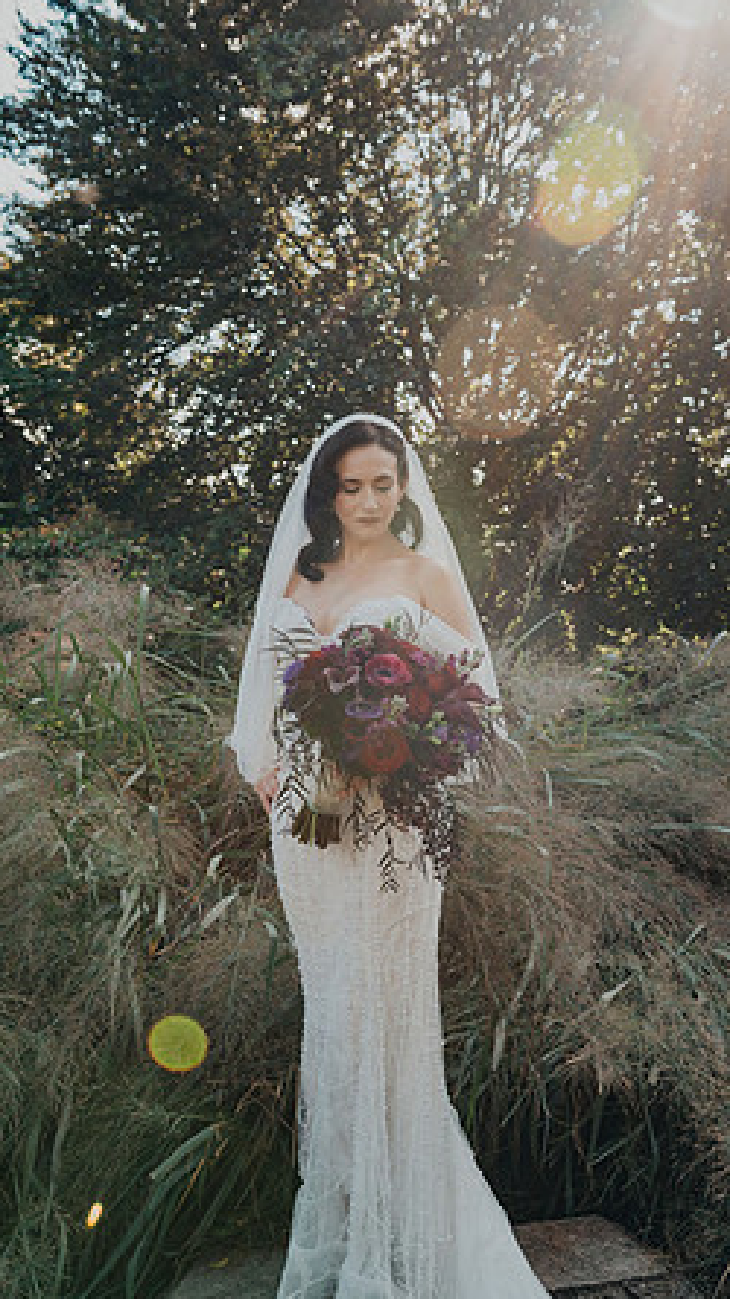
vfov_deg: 55.3
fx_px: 1240
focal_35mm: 36
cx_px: 362
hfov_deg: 32.8
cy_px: 654
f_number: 4
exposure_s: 1/400
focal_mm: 34
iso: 400
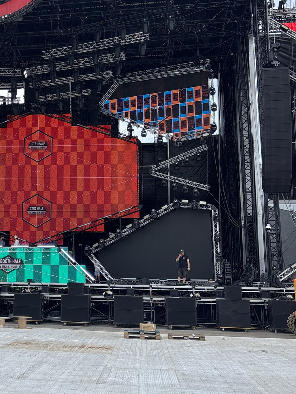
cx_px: 36
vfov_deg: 38.1
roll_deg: -1.4
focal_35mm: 50
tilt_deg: +12.0
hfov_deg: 28.1
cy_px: 167
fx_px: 570
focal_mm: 5.96
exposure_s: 1/1499
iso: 50
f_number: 1.6
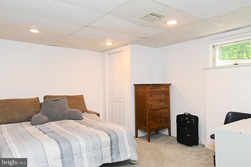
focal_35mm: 27
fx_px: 188
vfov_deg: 47.9
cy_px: 84
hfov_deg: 67.4
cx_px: 126
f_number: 9
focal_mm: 18
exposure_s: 1/250
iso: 4000
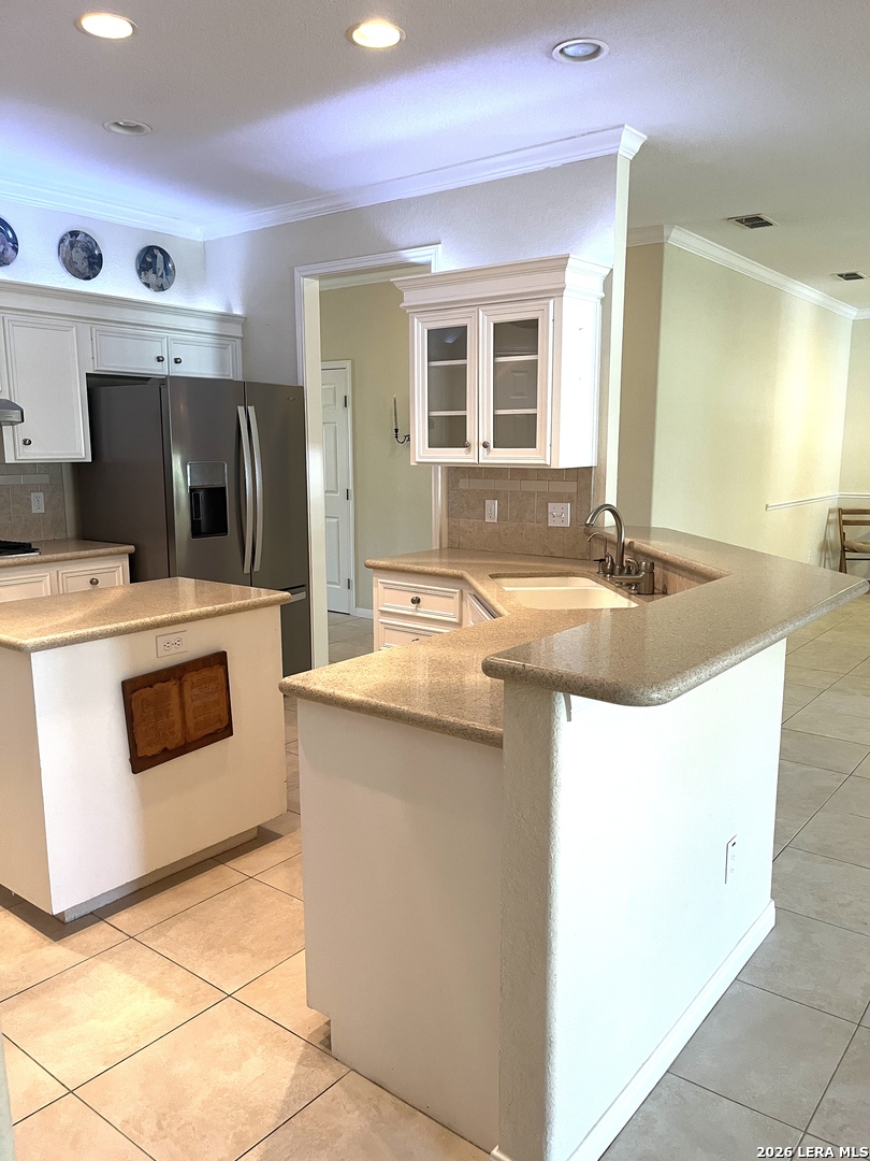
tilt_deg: -9.3
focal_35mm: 26
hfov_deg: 53.1
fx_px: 871
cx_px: 435
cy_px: 580
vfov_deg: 67.3
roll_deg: +0.5
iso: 125
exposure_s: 1/60
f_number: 1.6
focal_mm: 5.1
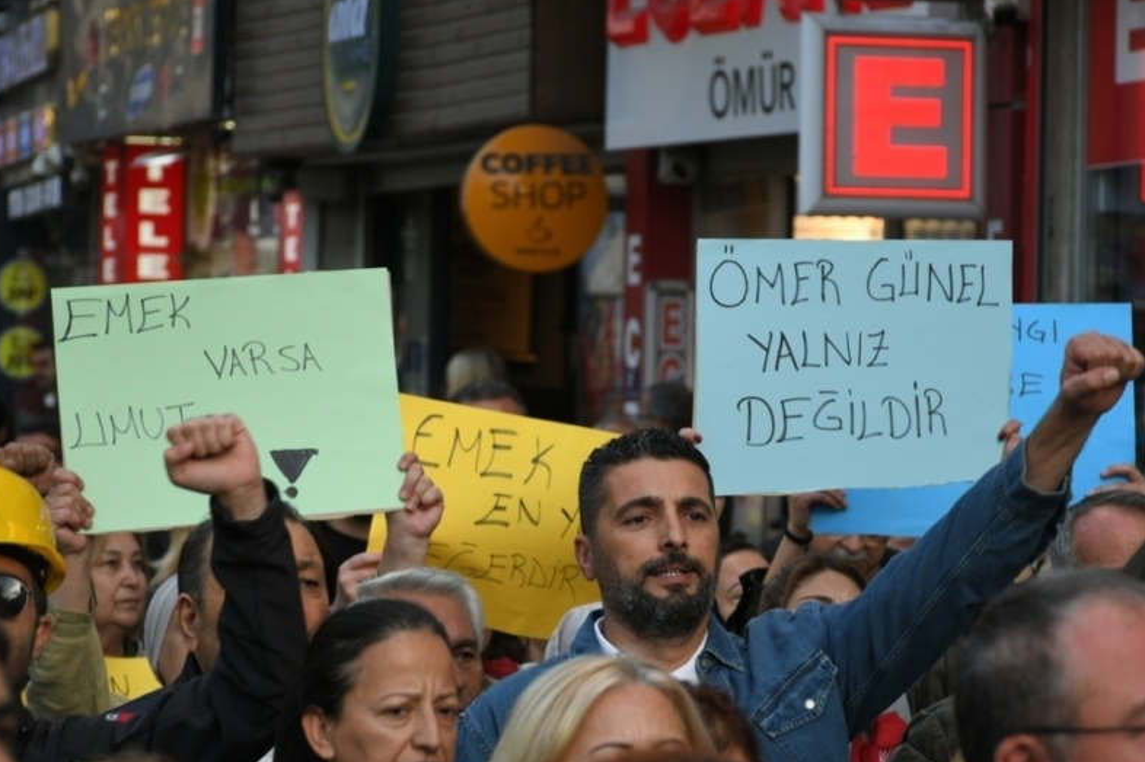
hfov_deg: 11.1
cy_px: 434
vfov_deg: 7.4
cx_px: 634
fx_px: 5880
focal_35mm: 185
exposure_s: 1/125
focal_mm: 95
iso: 160
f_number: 5.3
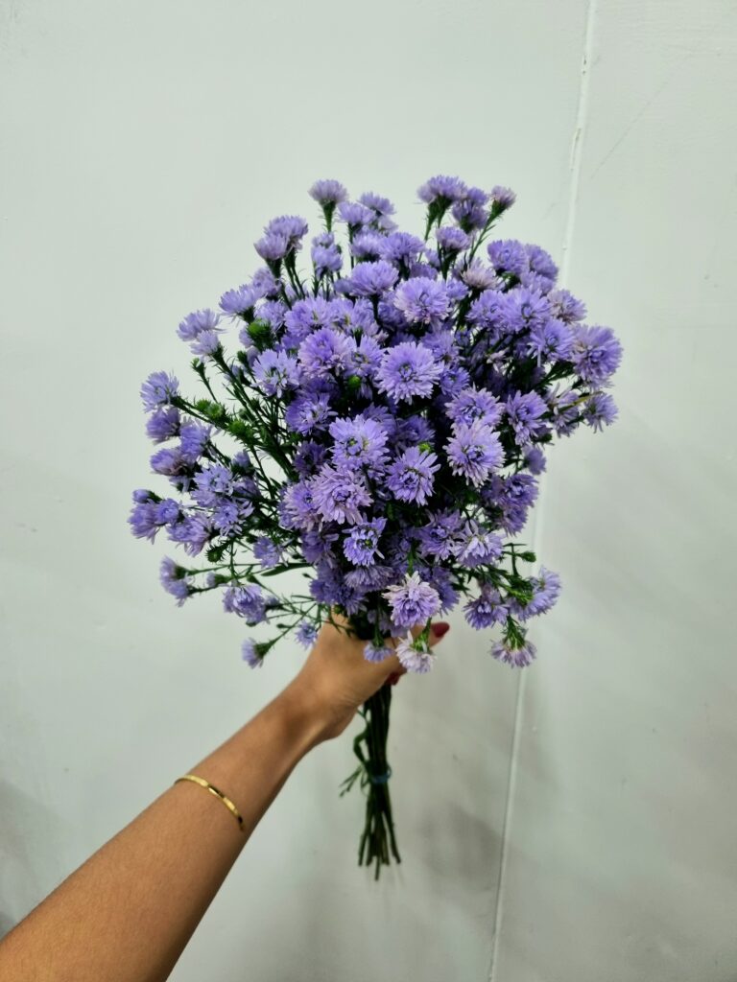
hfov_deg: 53.1
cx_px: 368
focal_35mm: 26
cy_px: 491
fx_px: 738
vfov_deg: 67.3
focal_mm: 5.4
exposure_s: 1/60.2
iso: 160
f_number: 1.8
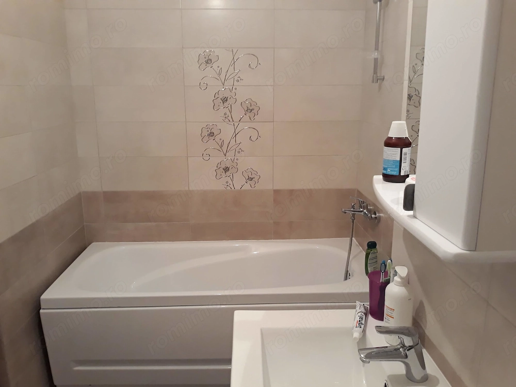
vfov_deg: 51.4
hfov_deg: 65.3
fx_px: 402
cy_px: 194
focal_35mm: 27
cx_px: 258
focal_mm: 3.71
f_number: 1.7
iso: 160
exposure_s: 1/50
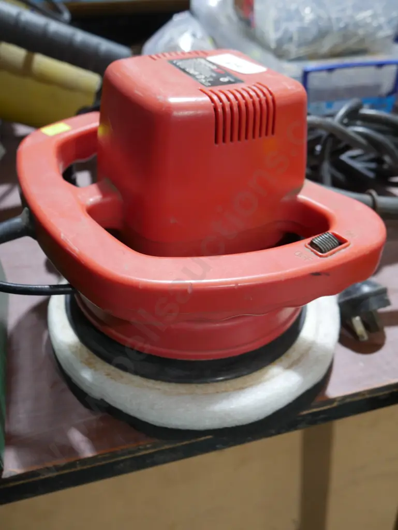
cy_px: 265
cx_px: 199
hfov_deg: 41.8
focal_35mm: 34
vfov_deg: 53.9
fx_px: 521
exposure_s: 1/60
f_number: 4
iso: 800
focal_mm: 17
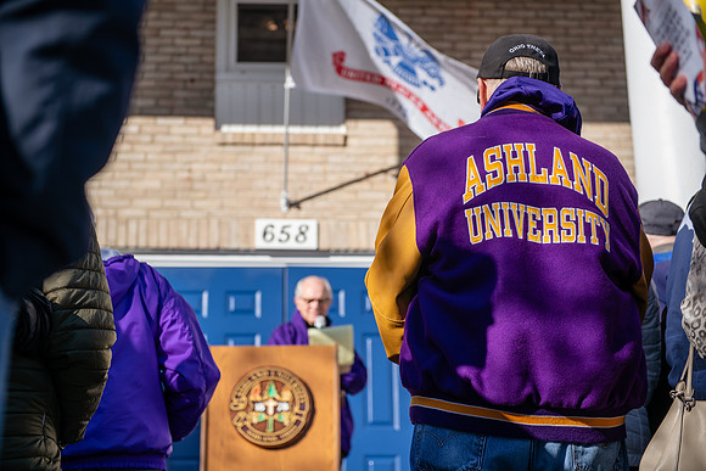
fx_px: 1216
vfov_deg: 21.9
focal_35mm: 62
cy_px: 236
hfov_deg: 32.4
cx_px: 353
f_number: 4
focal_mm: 62
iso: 80
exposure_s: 1/500
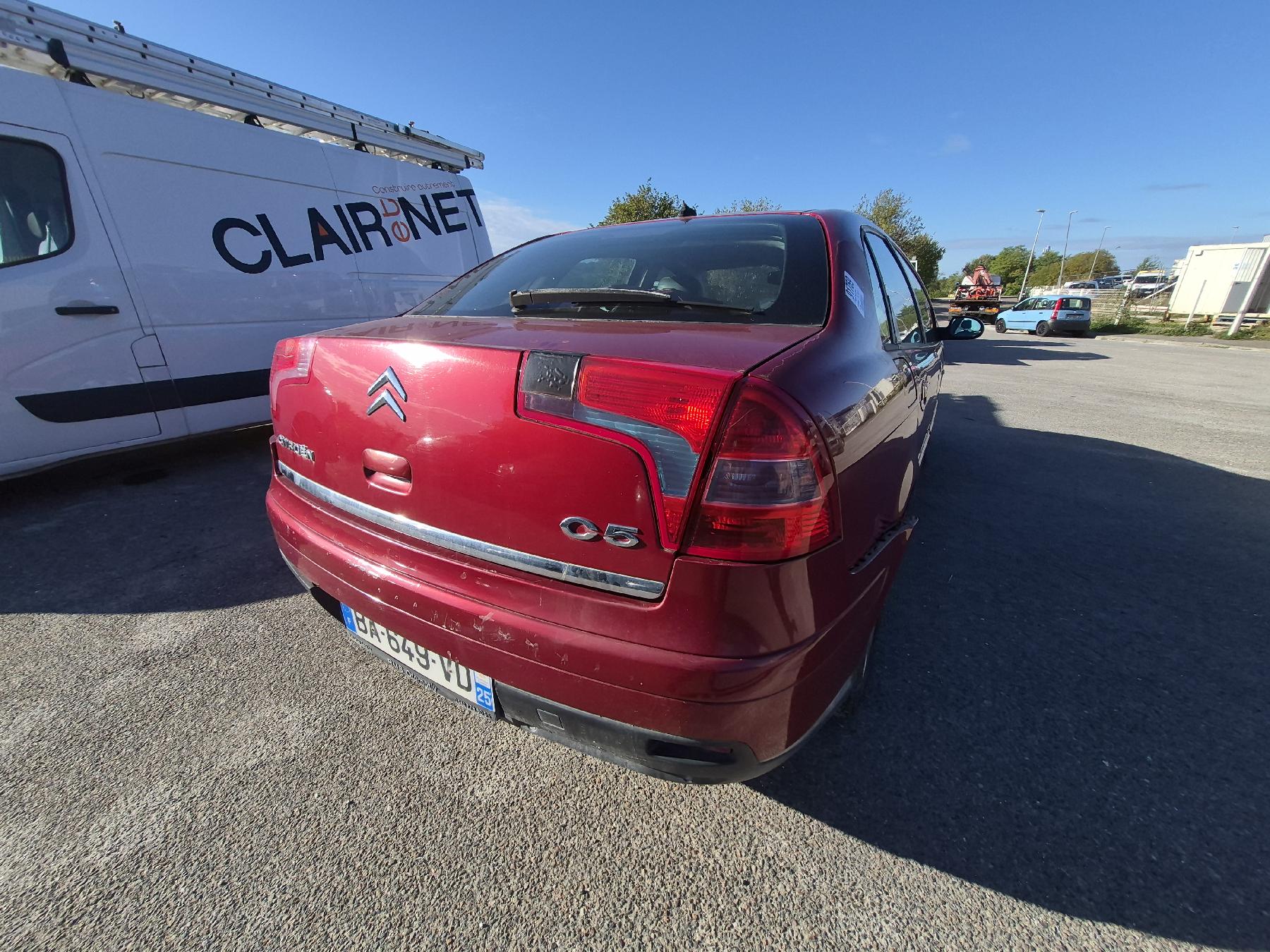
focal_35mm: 13
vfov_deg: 89.9
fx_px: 477
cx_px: 635
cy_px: 476
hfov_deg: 106.2
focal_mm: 1.74
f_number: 2.2
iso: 40
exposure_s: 1/1667
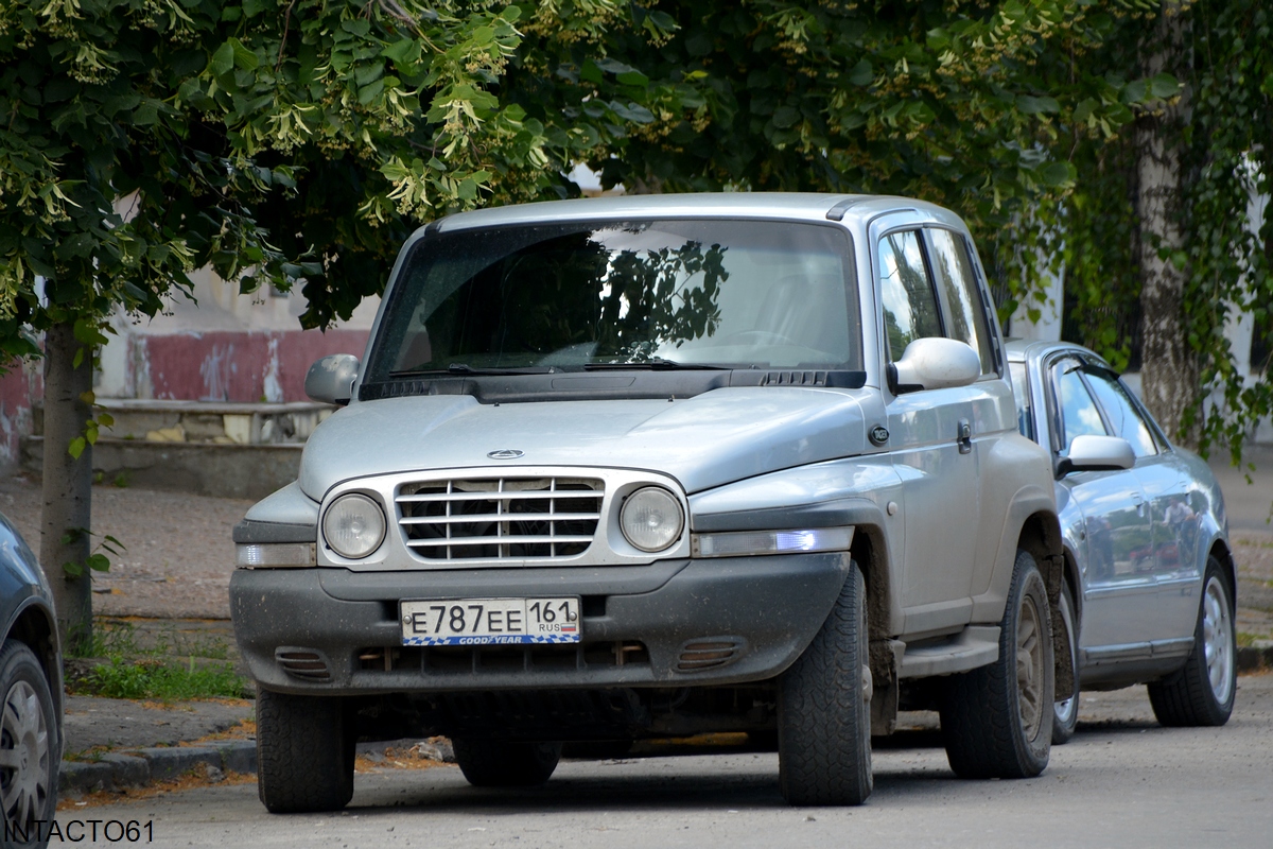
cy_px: 424
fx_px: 13259
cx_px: 636
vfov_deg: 3.7
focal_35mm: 375
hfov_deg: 5.5
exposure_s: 1/400
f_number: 6.3
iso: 400
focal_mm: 250
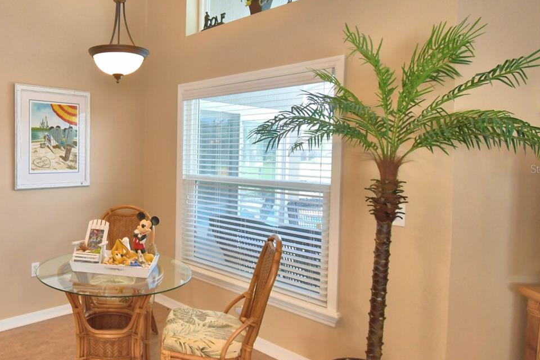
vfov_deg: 51.3
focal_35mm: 25
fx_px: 375
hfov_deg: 66.7
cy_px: 169
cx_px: 130
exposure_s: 1/100
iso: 400
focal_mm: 10
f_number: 4.5
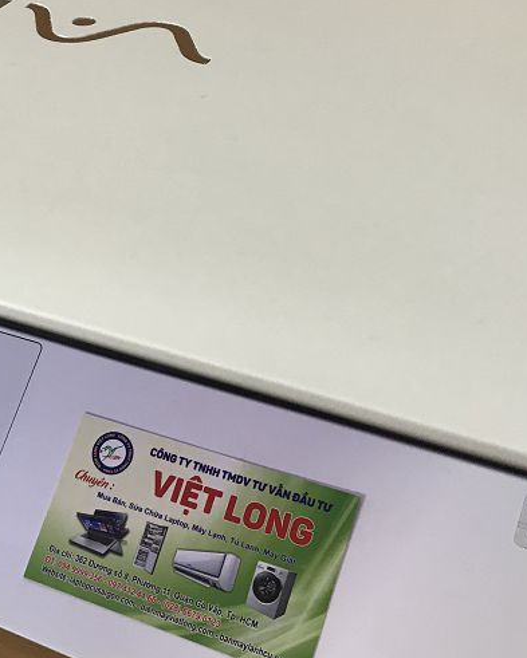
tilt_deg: -61.0
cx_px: 72
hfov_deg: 26.0
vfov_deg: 33.0
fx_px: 1111
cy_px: 295
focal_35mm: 57
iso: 40
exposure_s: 1/17
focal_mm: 3.99
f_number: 1.8
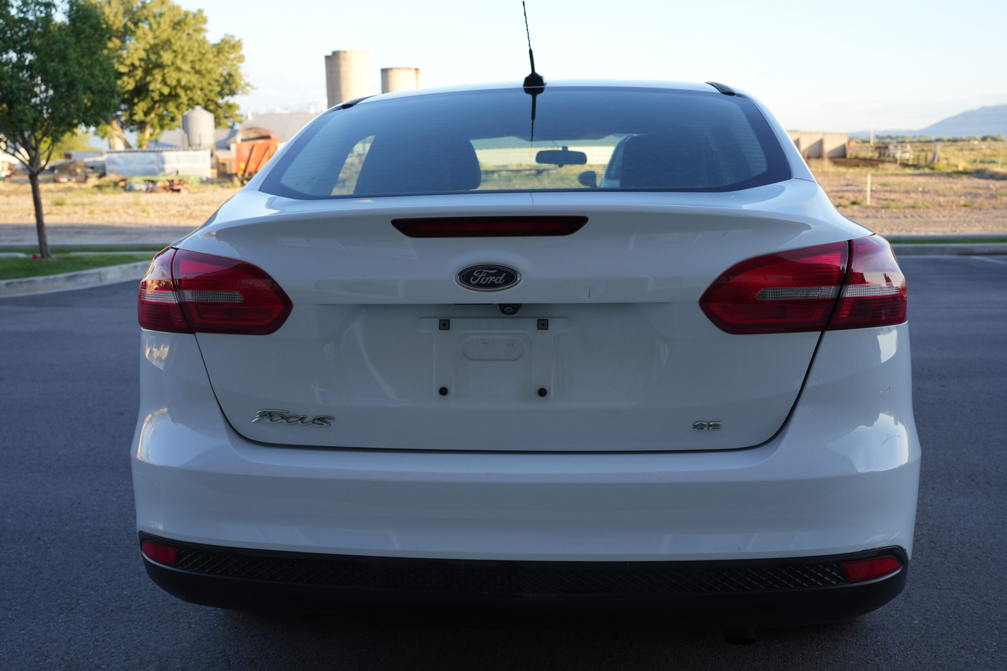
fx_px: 979
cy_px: 336
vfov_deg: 37.9
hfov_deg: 54.4
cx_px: 504
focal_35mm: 35
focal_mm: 35
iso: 320
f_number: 5.6
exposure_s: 1/160
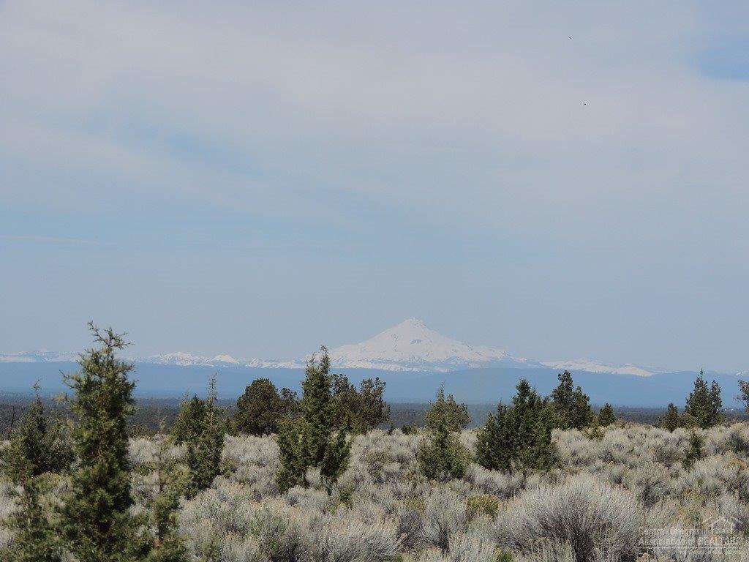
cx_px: 374
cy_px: 281
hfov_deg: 13.6
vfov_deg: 10.2
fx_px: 3137
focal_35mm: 145
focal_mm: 25.8
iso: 100
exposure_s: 1/1250
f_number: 4.4
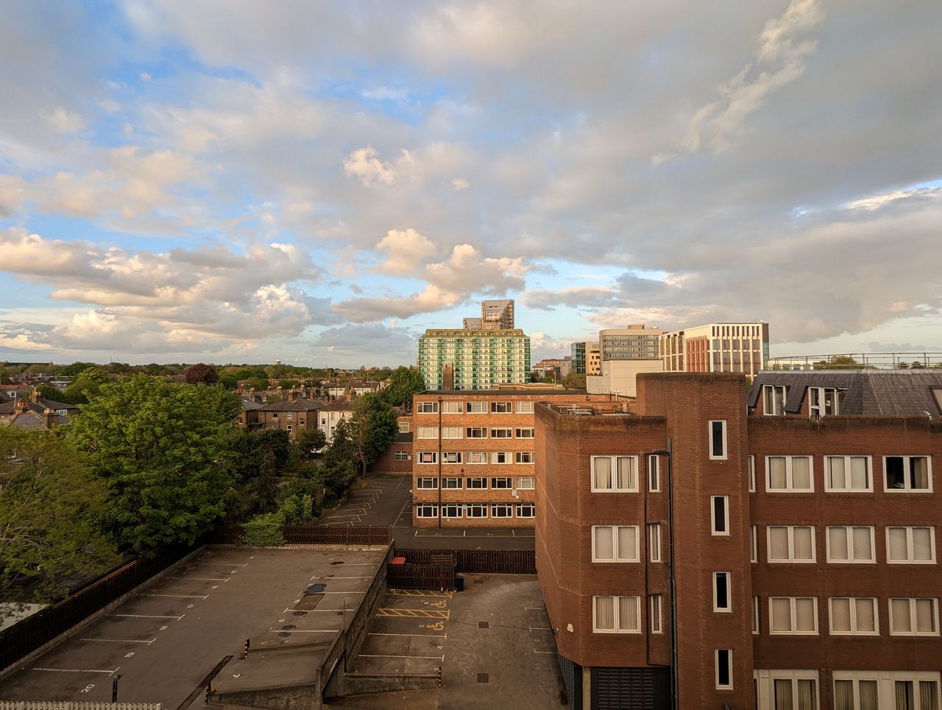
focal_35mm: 16
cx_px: 471
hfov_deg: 94.4
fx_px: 436
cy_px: 355
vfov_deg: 78.3
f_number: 2.2
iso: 47
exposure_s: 1/260
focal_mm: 2.35
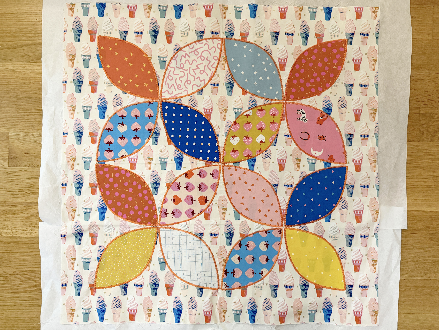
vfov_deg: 56.8
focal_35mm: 24
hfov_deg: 71.6
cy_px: 165
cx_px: 220
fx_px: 304
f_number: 1.78
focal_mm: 6.76
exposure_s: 1/60
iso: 800
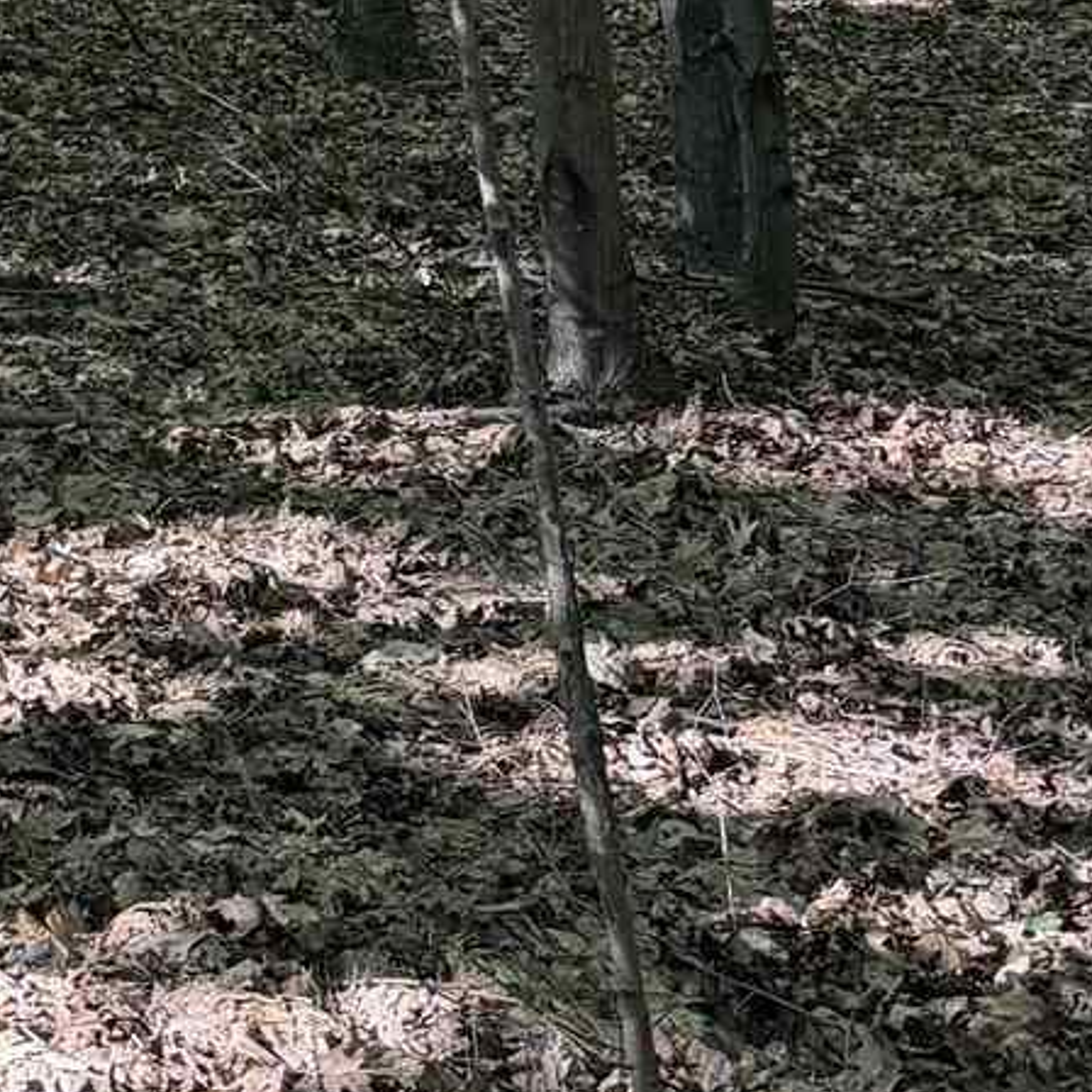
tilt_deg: +11.4
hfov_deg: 14.2
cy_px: -1016
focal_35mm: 109
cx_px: -846
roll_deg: +0.8
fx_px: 3890
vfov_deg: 13.8
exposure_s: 1/121
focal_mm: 6.76
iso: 200
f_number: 1.78
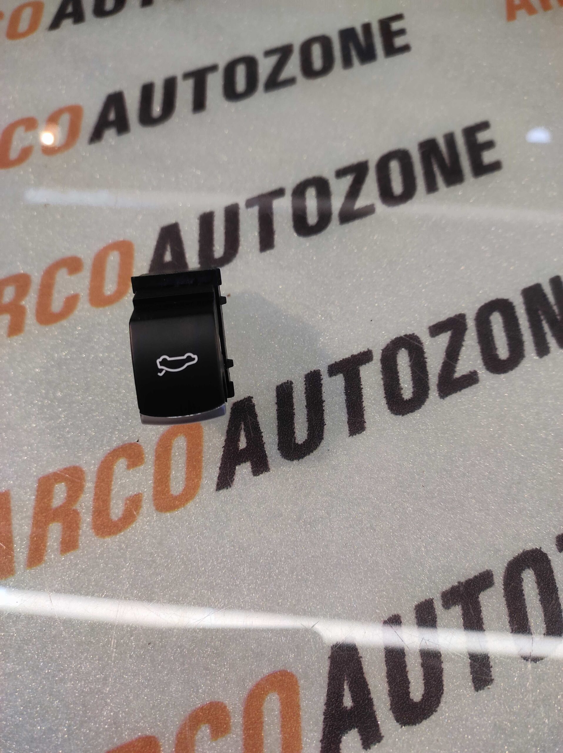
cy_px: 376
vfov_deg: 91.1
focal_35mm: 17
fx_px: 369
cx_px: 282
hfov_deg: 74.7
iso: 132
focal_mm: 4.74
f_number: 1.79
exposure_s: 1/50
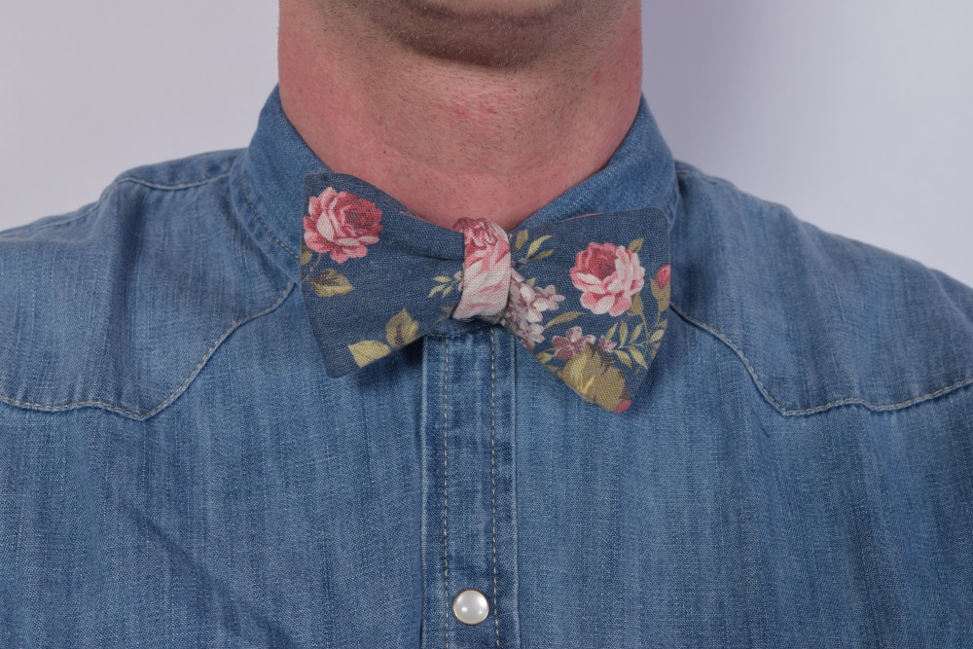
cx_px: 486
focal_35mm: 52
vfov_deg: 25.8
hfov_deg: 37.8
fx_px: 1419
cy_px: 324
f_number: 8
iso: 200
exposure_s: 1/100
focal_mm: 35
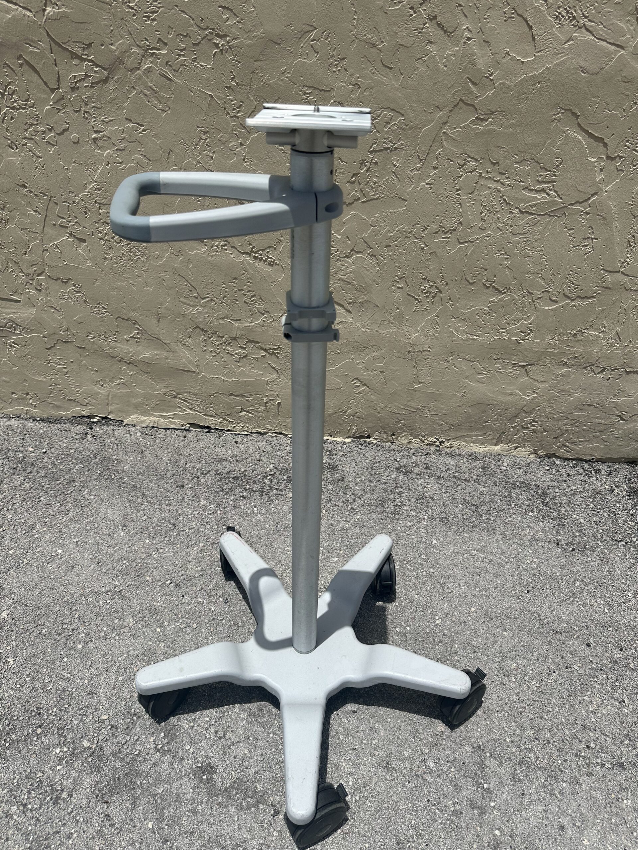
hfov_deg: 56.8
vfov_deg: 71.6
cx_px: 319
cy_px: 425
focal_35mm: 24
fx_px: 590
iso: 80
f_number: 1.78
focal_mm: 6.86
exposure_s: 1/8929
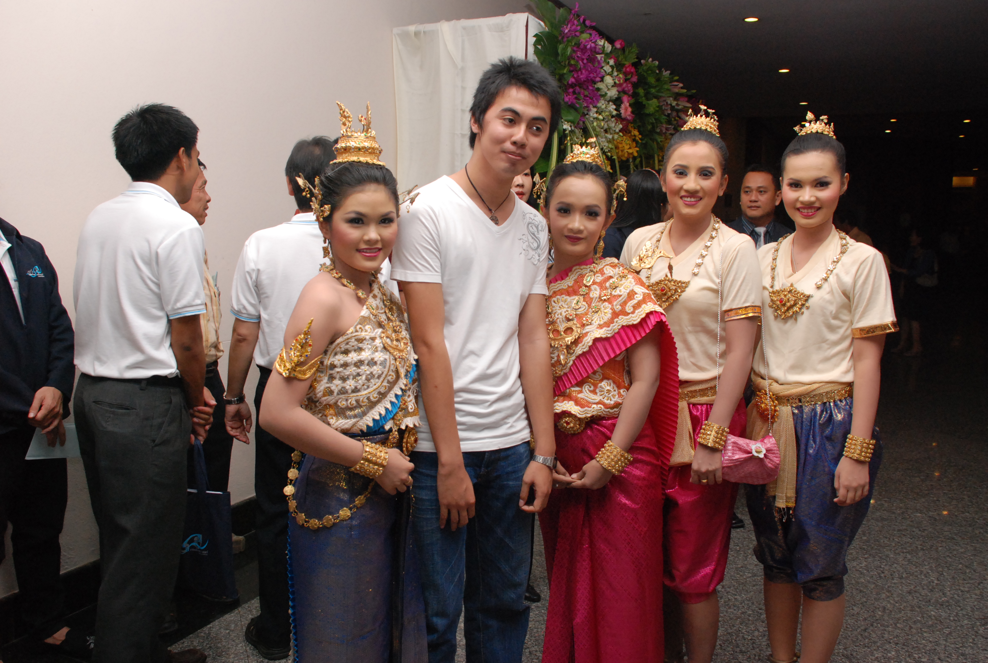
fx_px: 825
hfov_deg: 61.8
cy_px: 332
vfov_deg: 43.8
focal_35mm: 30
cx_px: 494
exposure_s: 1/125
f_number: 5.6
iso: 1000
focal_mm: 20
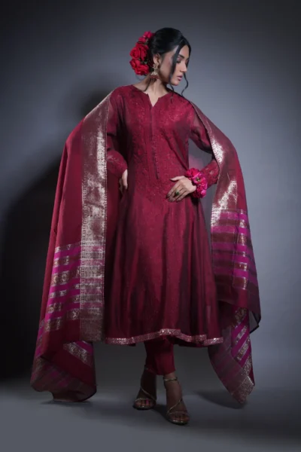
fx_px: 752
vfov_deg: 33.4
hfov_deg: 22.6
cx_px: 150
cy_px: 226
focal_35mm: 60
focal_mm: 60
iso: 640
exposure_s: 1/160
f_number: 4.5
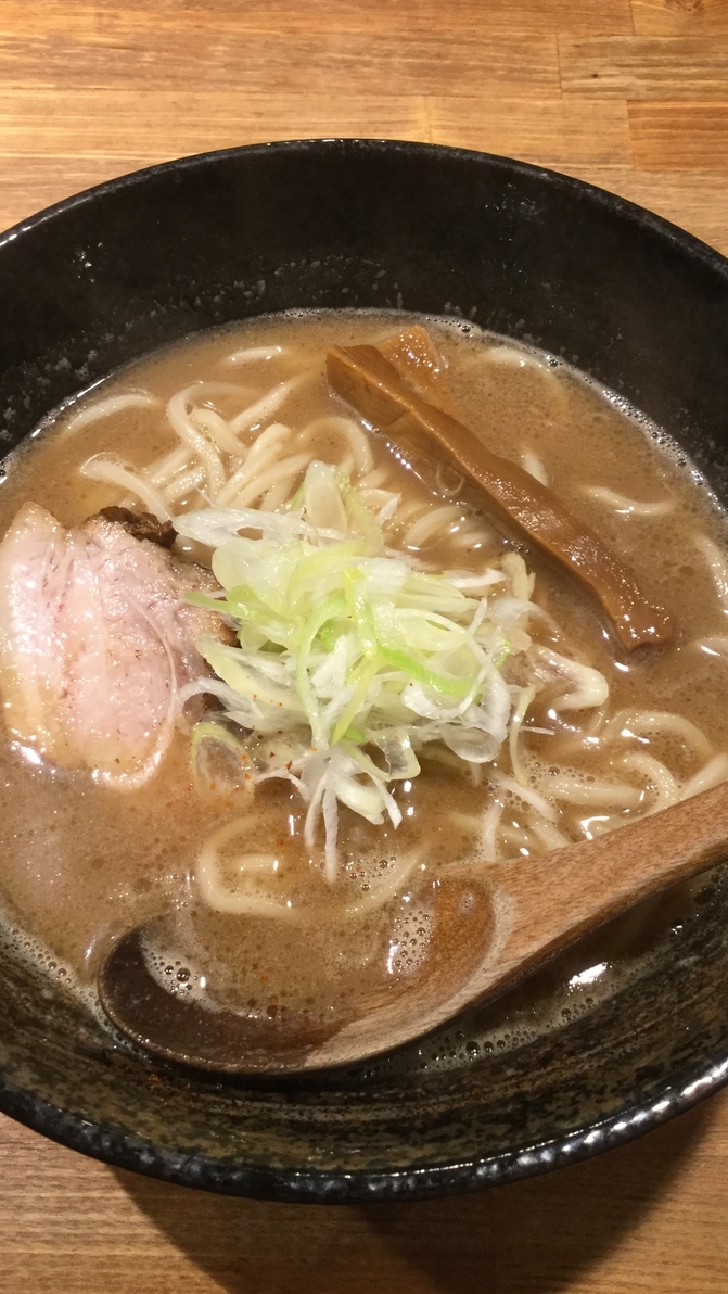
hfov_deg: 34.7
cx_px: 375
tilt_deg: -62.3
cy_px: 644
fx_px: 1166
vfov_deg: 58.0
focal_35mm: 34
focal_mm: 3.3
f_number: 2.4
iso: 80
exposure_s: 1/30
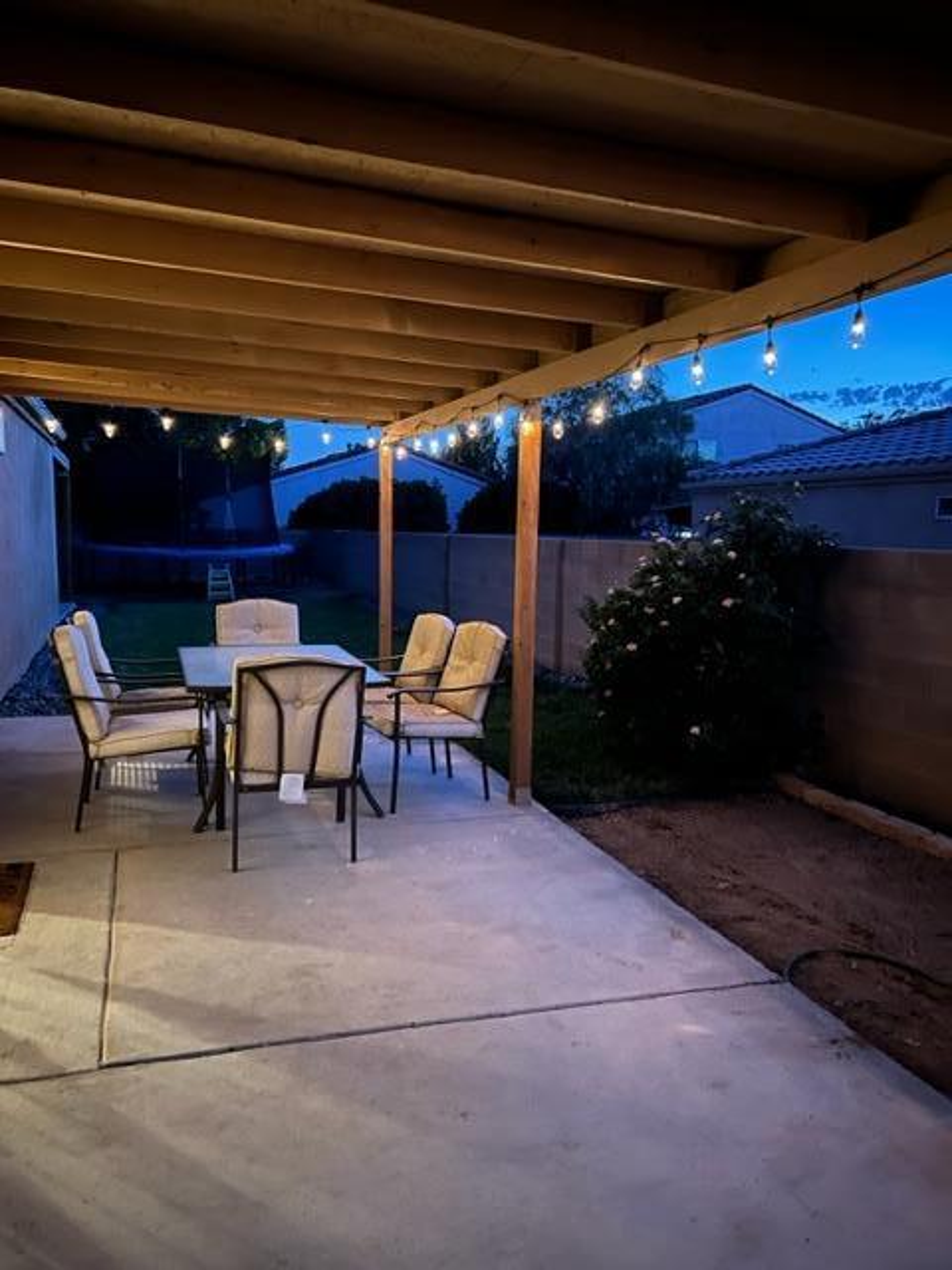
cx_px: 476
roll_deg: -0.6
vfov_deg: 67.3
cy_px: 635
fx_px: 953
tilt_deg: -6.7
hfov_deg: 53.1
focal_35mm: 26
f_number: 1.5
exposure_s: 1/5
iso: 1000
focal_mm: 5.7
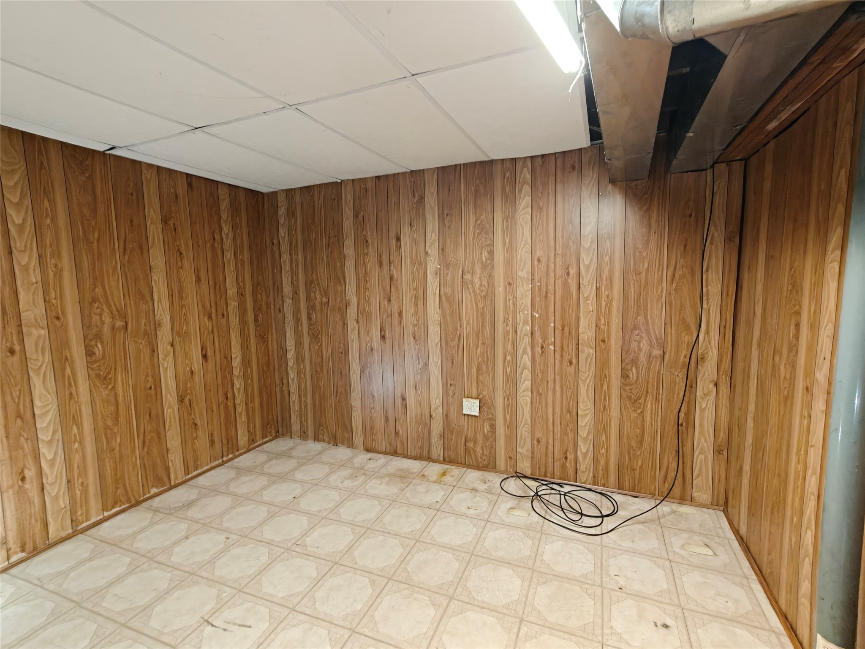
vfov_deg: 78.1
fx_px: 400
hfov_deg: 94.5
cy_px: 324
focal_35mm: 16
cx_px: 432
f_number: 2
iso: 320
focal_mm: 2.31
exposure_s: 1/52
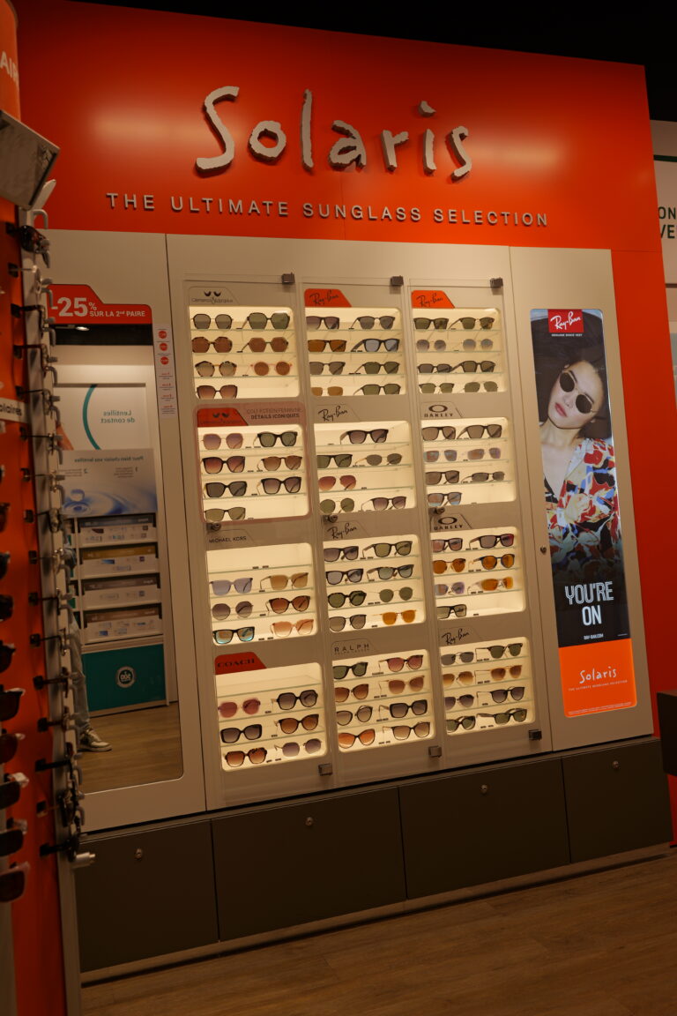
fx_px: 903
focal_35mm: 32
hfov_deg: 41.1
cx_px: 338
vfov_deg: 58.7
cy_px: 508
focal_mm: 32
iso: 100
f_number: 3.5
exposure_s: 1/160
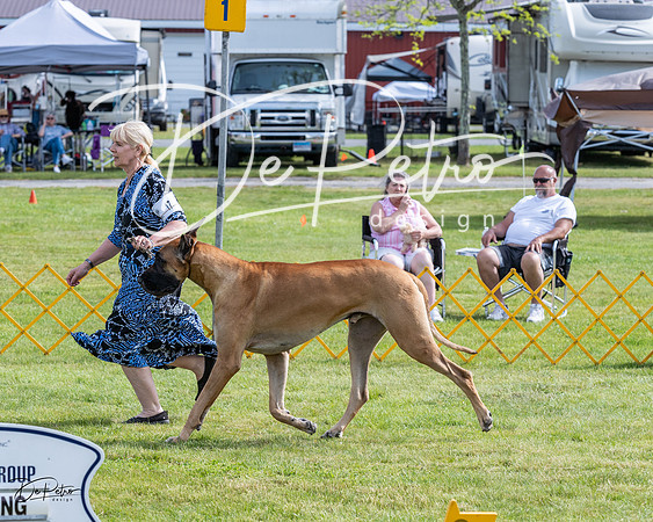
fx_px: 2604
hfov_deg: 14.3
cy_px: 227
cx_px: 276
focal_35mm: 135
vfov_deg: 11.4
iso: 400
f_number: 5.6
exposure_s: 1/1250
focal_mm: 106
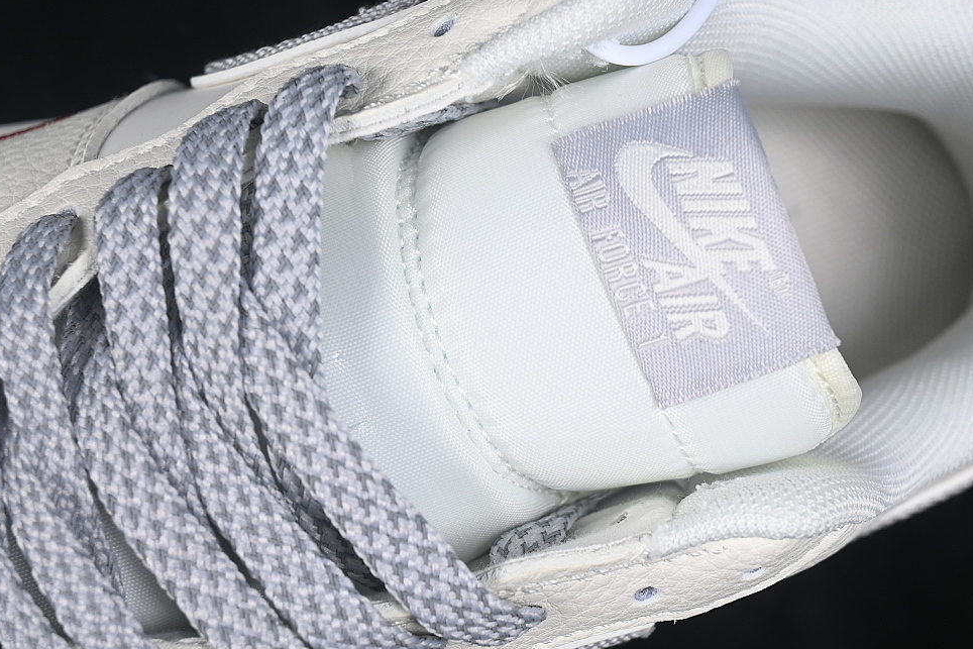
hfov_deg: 24.2
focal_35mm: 84
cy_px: 351
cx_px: 504
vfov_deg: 16.3
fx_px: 2271
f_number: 7.1
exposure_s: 1/80
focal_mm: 50
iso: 160
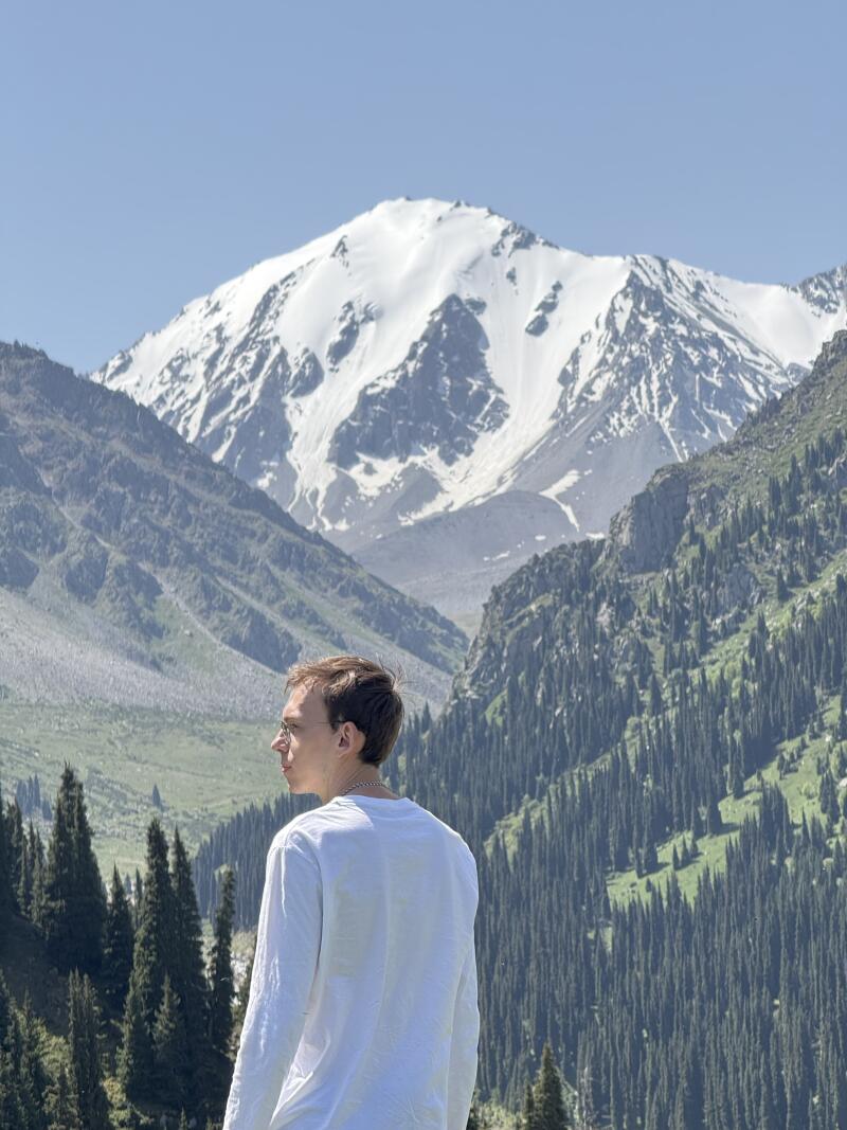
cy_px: 565
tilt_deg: +6.1
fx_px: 3916
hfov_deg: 12.3
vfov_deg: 16.4
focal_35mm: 120
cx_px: 424
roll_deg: +3.8
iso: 64
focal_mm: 15.66
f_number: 2.8
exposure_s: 1/393
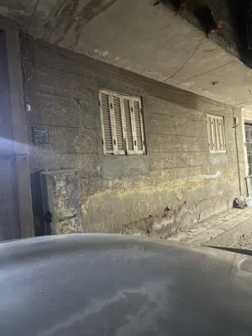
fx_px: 252
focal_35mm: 26
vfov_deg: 67.3
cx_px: 126
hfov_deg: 53.1
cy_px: 168
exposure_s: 1/8
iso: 500
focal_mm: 4.2
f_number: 1.6
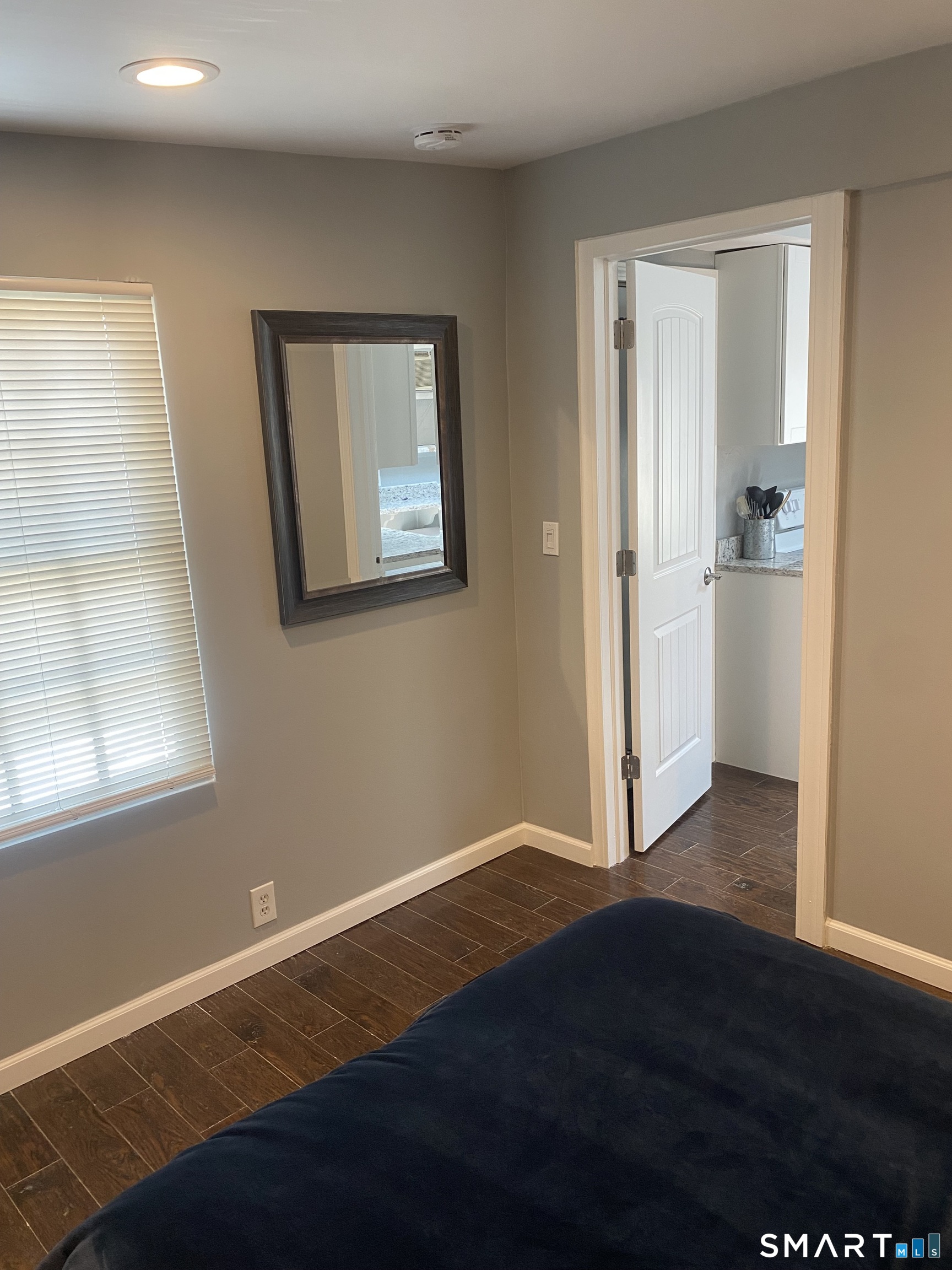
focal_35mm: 26
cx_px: 476
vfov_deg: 67.3
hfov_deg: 53.1
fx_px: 953
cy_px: 635
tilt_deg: -13.7
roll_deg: +3.1
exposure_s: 1/60
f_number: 1.8
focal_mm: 4.25
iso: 160
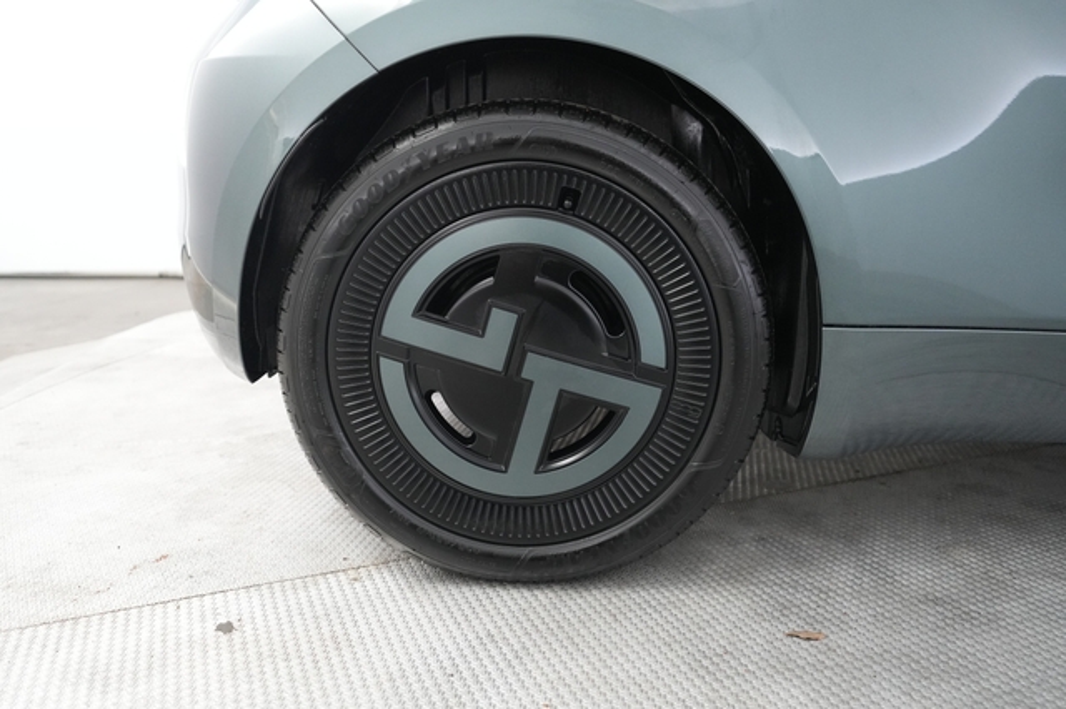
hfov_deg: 65.5
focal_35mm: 28
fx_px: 829
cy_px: 354
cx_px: 533
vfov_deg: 46.4
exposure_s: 1/160
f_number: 2.8
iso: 5000
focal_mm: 28
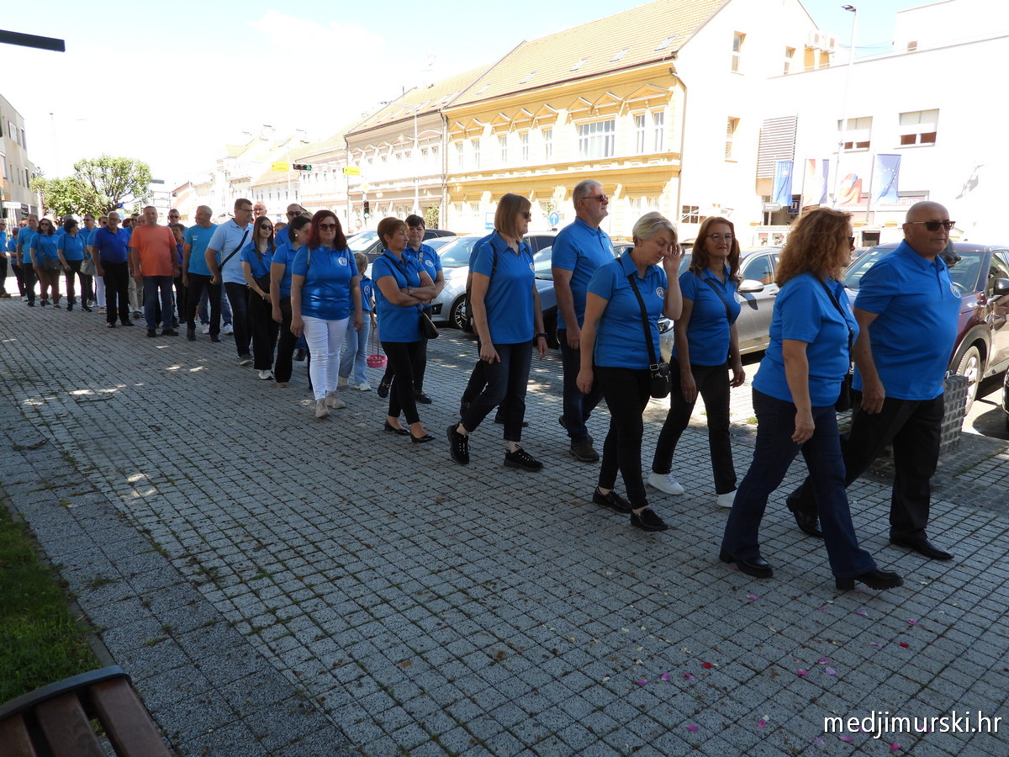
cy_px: 378
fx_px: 700
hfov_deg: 71.6
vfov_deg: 56.8
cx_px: 504
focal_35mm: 24
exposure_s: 1/320
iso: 100
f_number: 2.8
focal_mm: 4.3
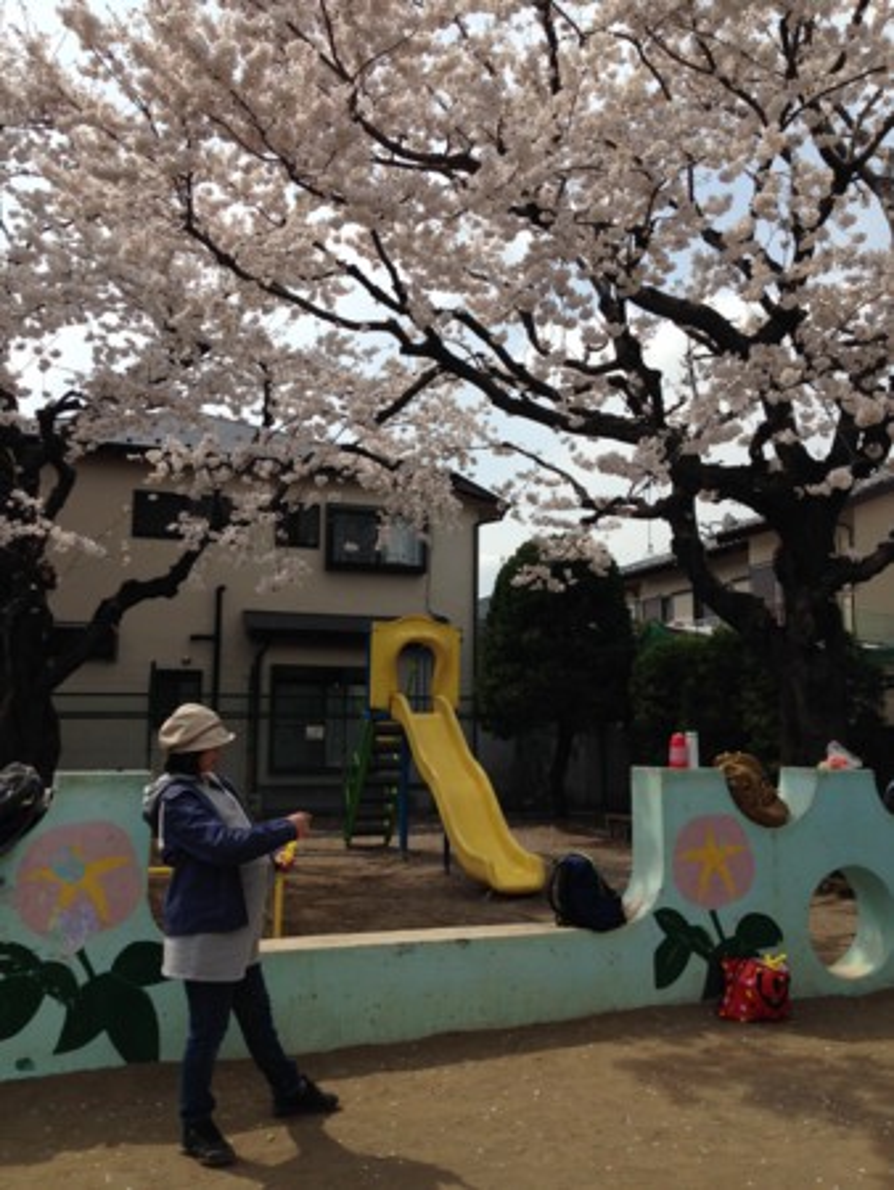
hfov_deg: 43.0
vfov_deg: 55.3
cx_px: 447
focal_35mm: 33
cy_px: 595
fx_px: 1135
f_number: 2.4
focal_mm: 4.12
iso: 50
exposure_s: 1/1938
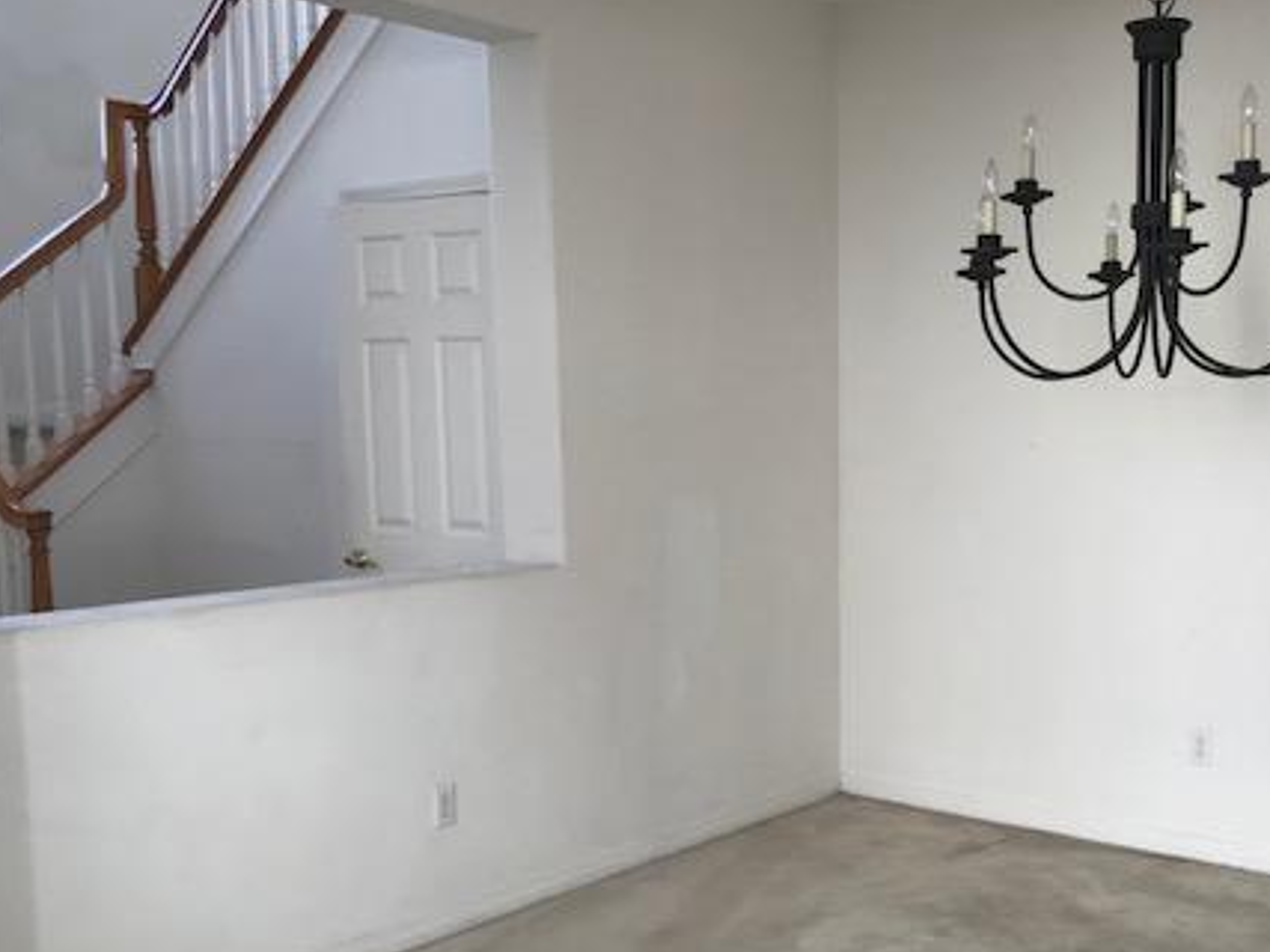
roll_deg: -1.2
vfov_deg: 34.1
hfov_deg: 44.2
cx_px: 839
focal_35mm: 42
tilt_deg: -5.9
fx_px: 1540
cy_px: 604
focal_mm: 3.99
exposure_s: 1/120
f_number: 1.8
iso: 40
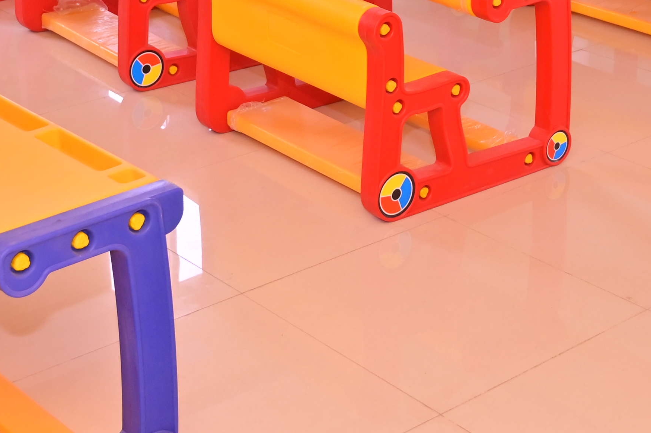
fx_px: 1500
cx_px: 344
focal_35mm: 83
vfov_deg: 15.7
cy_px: -113
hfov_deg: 24.5
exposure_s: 1/200
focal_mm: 24
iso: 1000
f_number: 4
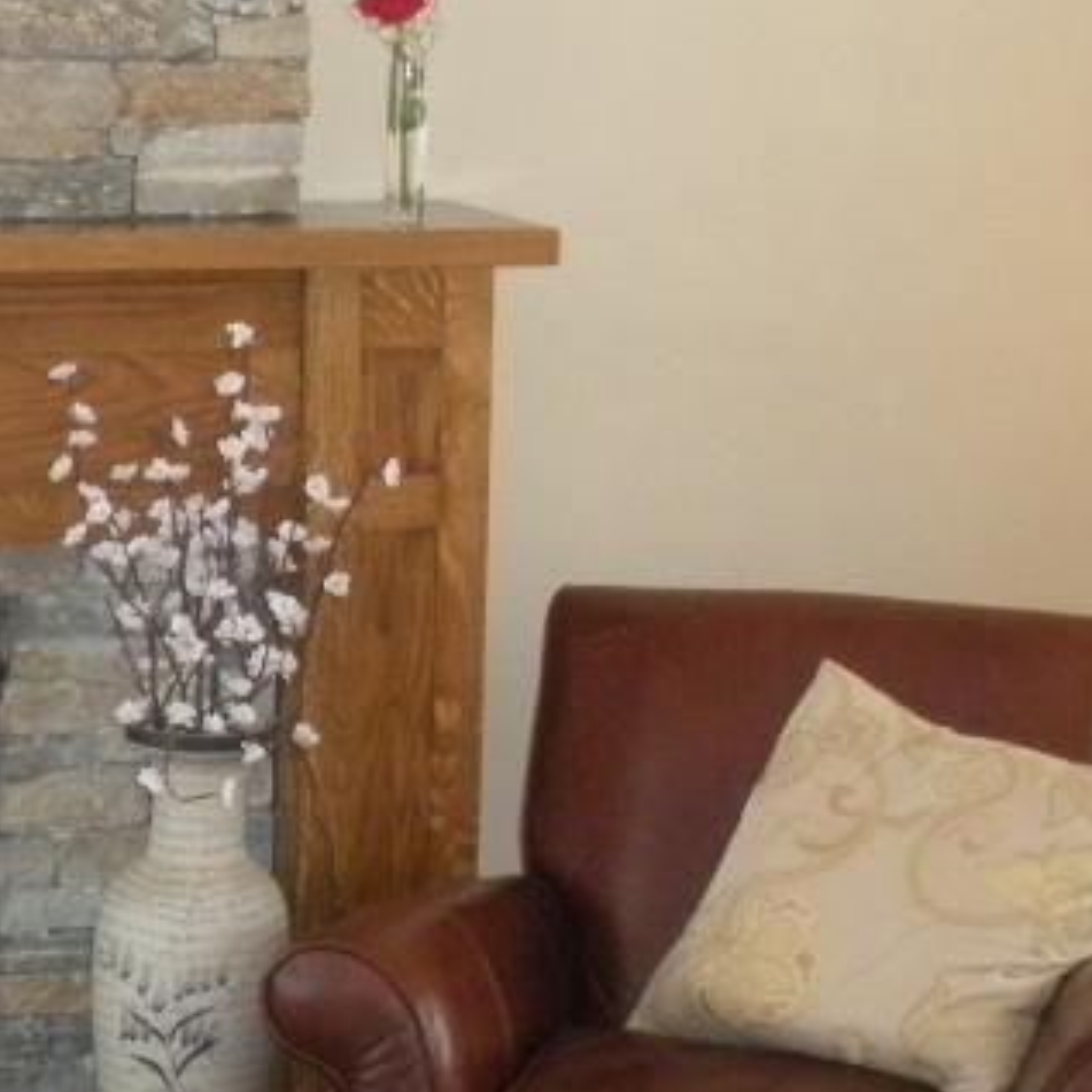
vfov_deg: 17.4
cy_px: 486
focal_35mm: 100
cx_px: -448
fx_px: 3569
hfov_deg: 16.2
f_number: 3.5
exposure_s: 1/30
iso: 400
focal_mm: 6.3
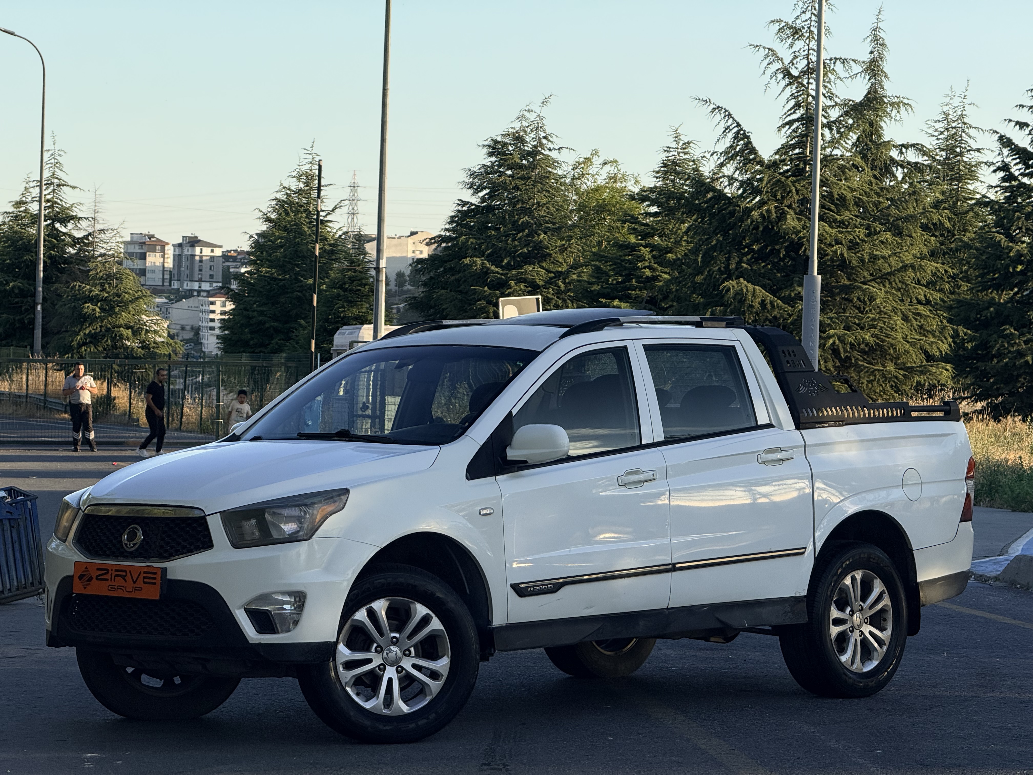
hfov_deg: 16.4
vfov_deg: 12.3
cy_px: 388
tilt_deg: -1.3
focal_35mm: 120
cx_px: 516
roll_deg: -2.0
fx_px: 3581
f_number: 2.8
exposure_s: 1/363
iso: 64
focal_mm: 15.66
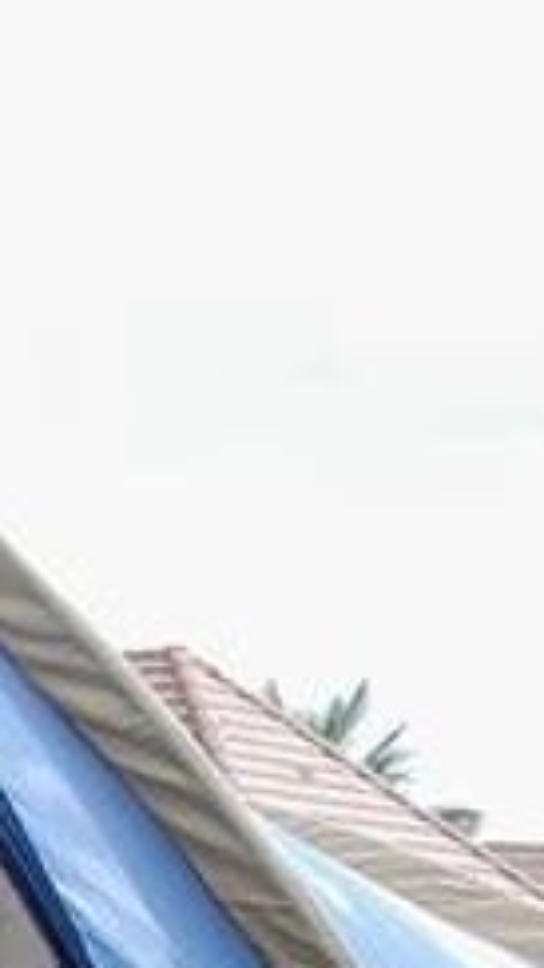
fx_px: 3980
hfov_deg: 6.9
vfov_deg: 11.8
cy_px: 2180
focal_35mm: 155
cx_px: -1195
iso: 40
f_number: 1.8
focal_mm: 3.98
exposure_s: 1/163
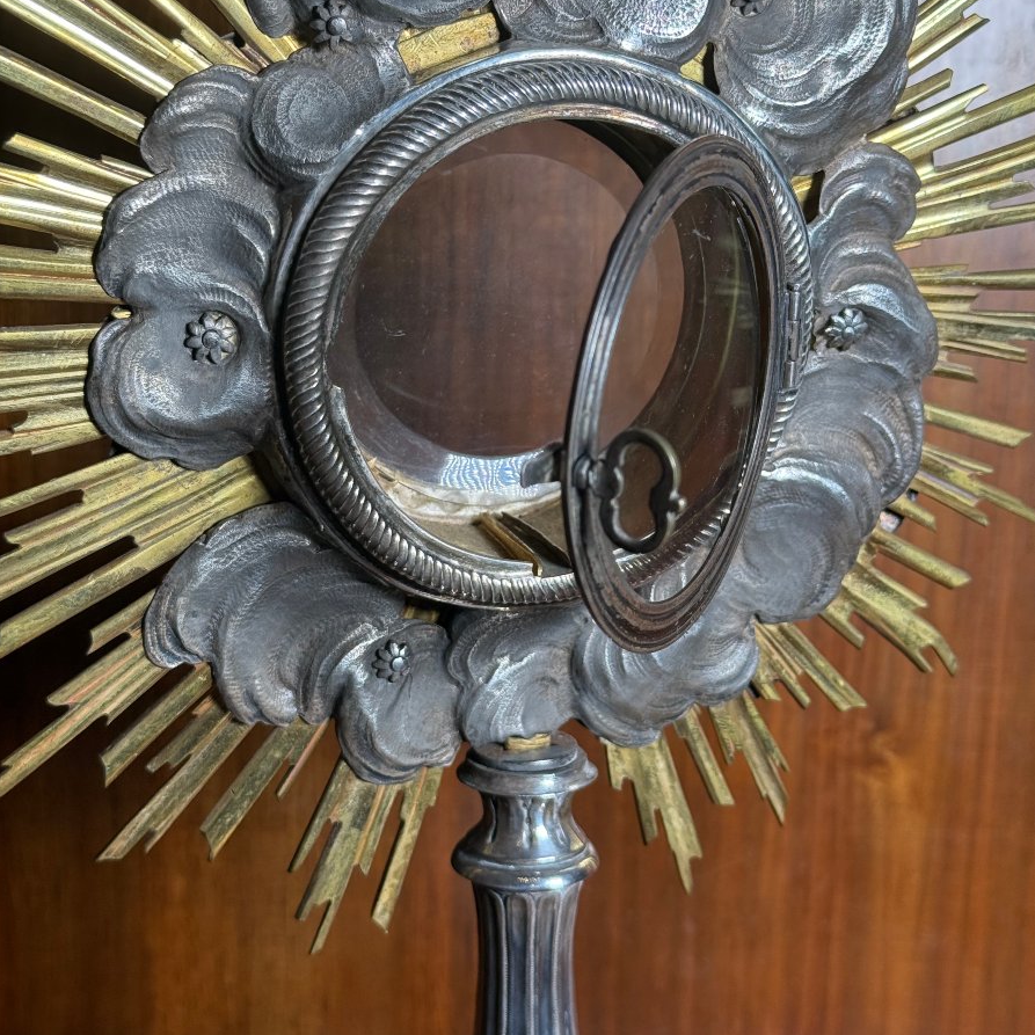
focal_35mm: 57
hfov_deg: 30.0
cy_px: 443
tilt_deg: -8.2
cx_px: 517
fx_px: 1928
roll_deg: -1.0
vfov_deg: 30.0
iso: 80
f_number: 1.78
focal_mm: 6.76
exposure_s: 1/155
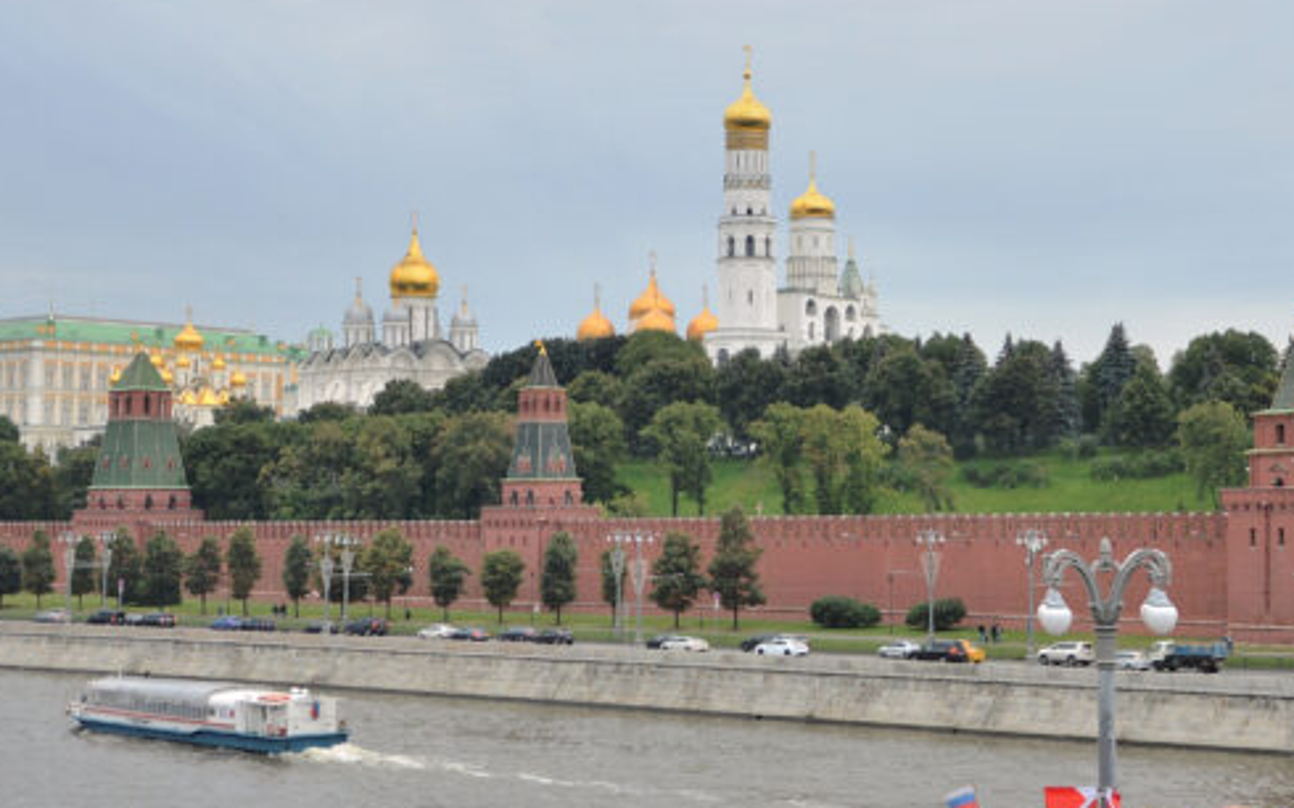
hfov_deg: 30.3
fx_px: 2365
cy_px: 331
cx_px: 890
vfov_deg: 19.4
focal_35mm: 67
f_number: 3.8
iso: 100
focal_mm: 21
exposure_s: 1/50
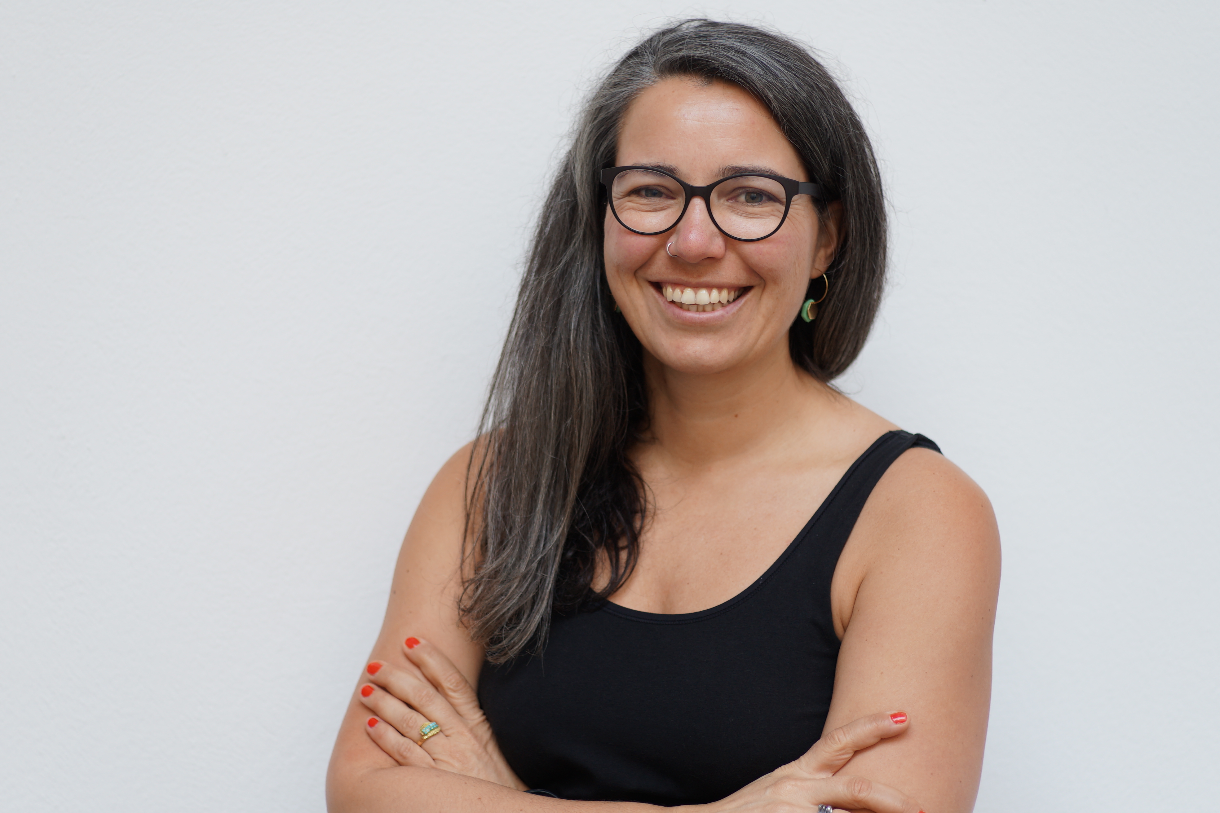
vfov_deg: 18.2
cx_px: 610
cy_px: 406
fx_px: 2541
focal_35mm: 75
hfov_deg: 27.0
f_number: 2.2
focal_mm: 50
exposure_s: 1/125
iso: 100
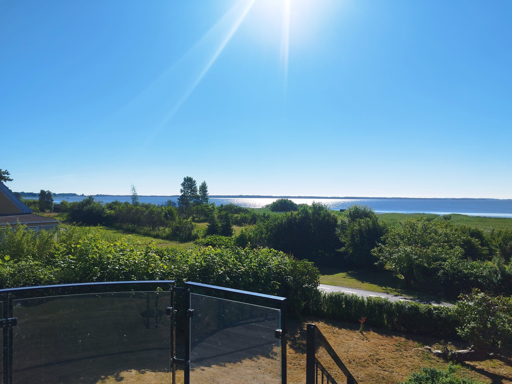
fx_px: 370
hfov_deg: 69.4
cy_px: 192
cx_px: 256
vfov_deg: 54.9
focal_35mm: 25
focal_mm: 5.95
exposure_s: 1/1623
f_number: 1.89
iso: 50
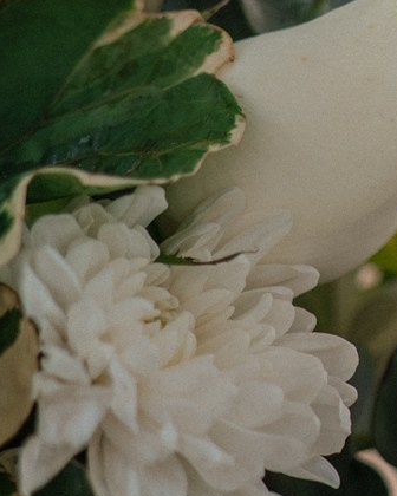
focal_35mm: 257
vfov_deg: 7.4
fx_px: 3775
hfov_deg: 5.9
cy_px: -135
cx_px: 828
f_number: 2.2
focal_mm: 50
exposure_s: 1/3200
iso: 640
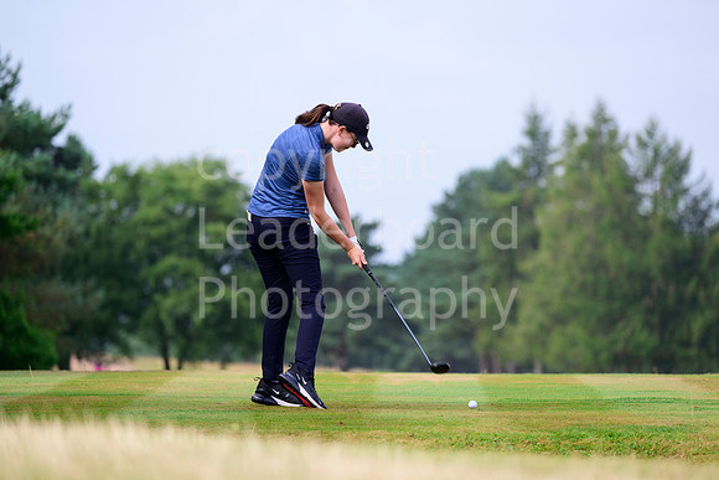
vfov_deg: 5.5
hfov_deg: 8.2
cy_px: 240
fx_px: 4994
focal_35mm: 250
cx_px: 360
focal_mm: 250
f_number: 5.6
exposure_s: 1/1250
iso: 500
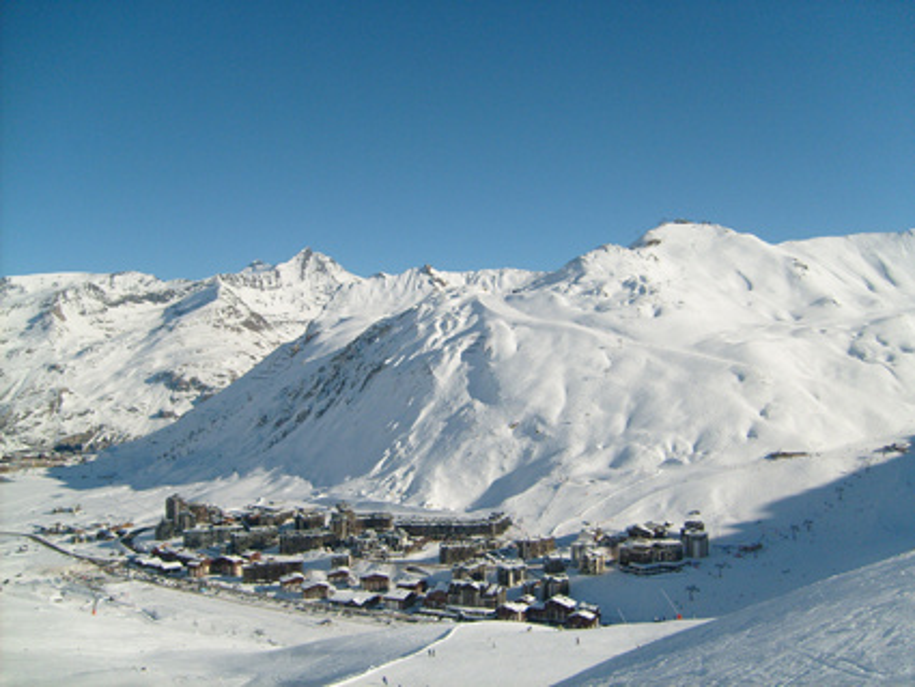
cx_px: 458
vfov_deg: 40.7
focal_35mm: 35
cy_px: 344
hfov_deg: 52.6
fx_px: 925
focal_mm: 5.8
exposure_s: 1/750
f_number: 7.1
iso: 80
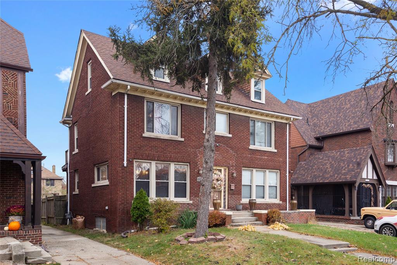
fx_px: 342
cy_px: 132
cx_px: 198
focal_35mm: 31
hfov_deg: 60.3
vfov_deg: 42.3
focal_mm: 31
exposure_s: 1/8
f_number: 9
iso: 400
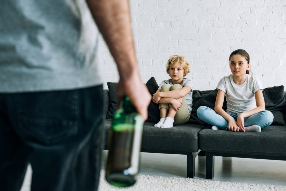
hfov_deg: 39.6
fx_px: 397
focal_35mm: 50
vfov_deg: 27.0
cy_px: 96
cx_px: 143
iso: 160
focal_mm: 50
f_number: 4
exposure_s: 1/160
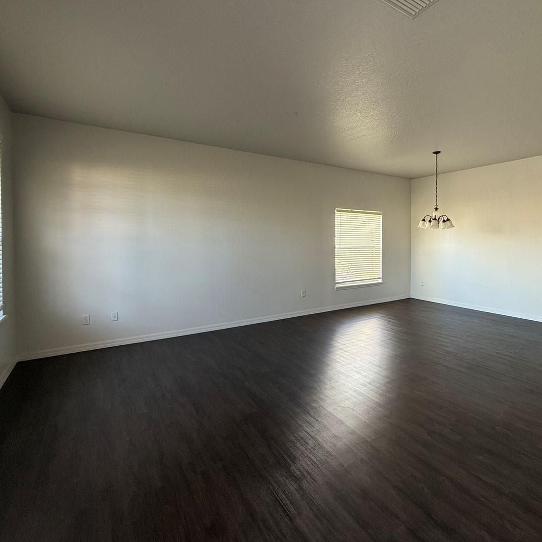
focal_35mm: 18
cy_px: 247
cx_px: 315
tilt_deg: -1.3
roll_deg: -0.1
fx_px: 319
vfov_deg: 80.5
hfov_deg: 80.1
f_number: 2.2
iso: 160
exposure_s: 1/99
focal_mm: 2.22
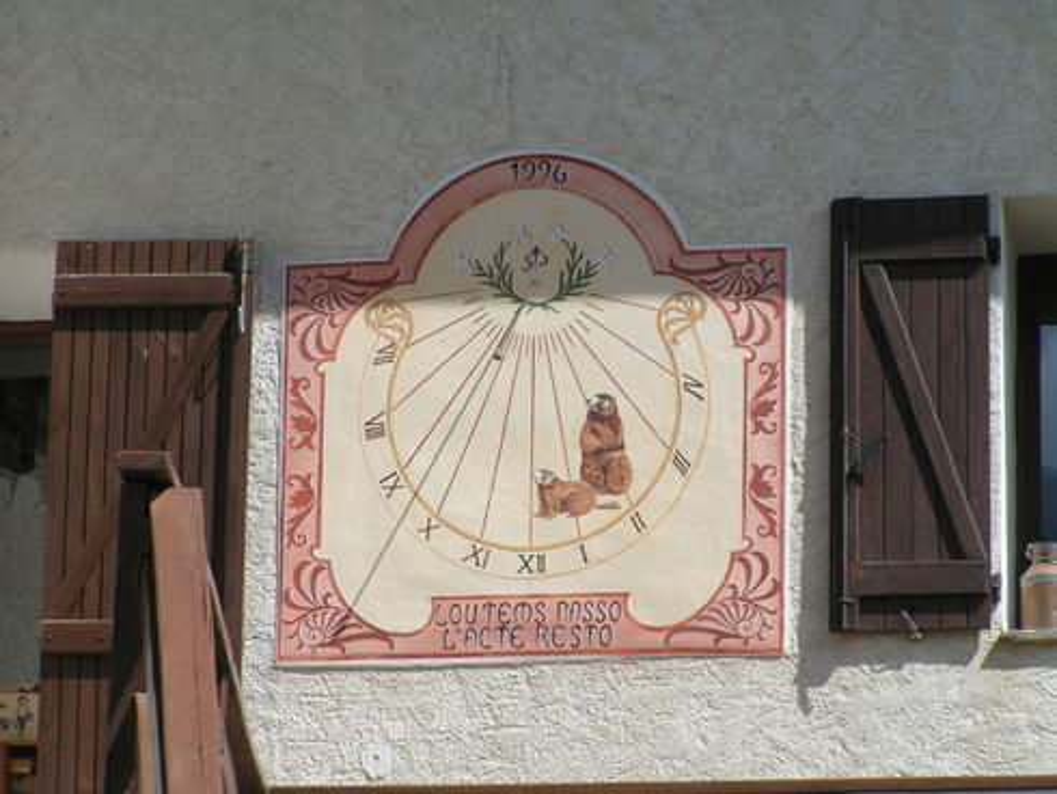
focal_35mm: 216
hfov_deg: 9.2
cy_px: 397
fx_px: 6599
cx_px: 528
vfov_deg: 6.9
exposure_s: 1/400
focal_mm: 33
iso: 50
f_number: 5.6
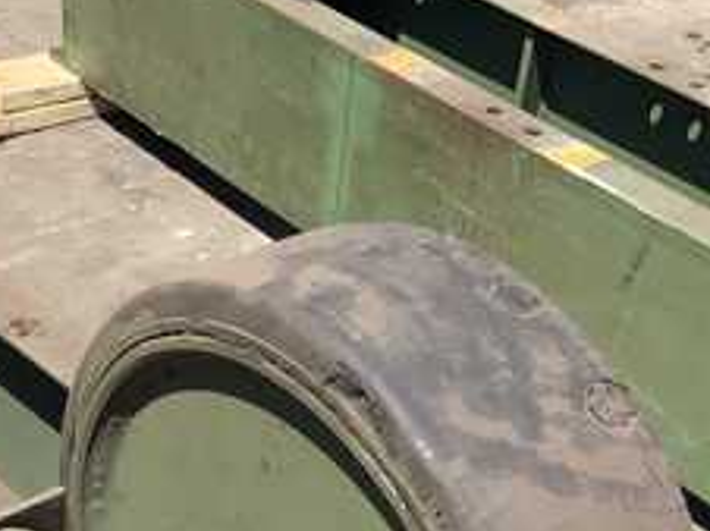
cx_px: 198
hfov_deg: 25.1
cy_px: 691
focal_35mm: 77
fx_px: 1578
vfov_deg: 17.9
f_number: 1.8
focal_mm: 3
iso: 16
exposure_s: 1/1534
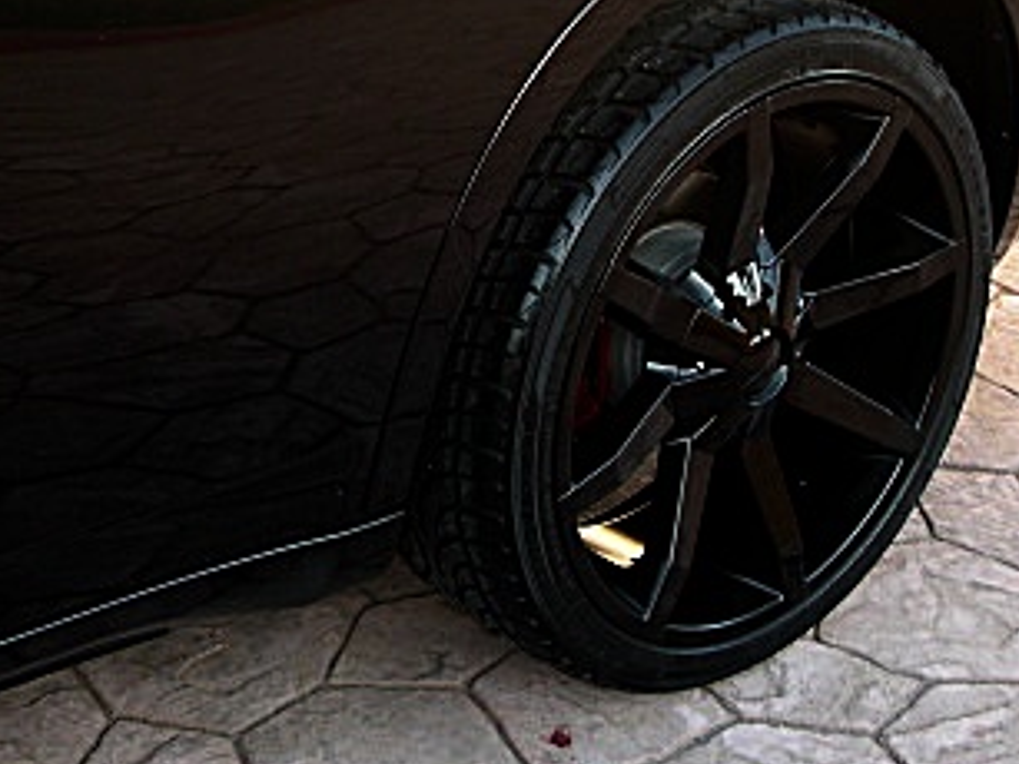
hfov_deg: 25.9
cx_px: 339
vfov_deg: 19.3
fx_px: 2207
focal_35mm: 75
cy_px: 96
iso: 100
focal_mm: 6.3
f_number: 2.8
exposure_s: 1/60
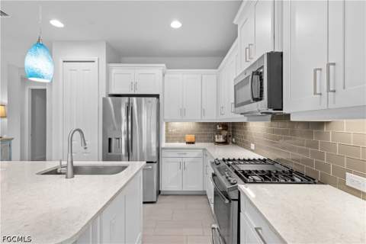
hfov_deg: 96.7
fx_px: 163
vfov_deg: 73.7
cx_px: 183
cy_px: 122
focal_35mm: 16
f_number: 8
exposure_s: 1/25
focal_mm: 16
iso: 400
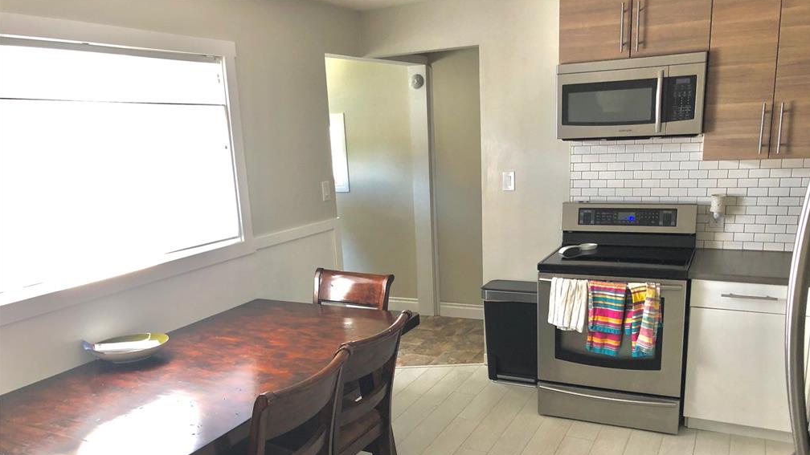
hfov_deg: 62.6
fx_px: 666
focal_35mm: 31
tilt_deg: -13.0
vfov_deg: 37.4
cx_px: 408
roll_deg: +3.9
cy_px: 303
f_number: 1.8
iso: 40
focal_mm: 4
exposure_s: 1/20
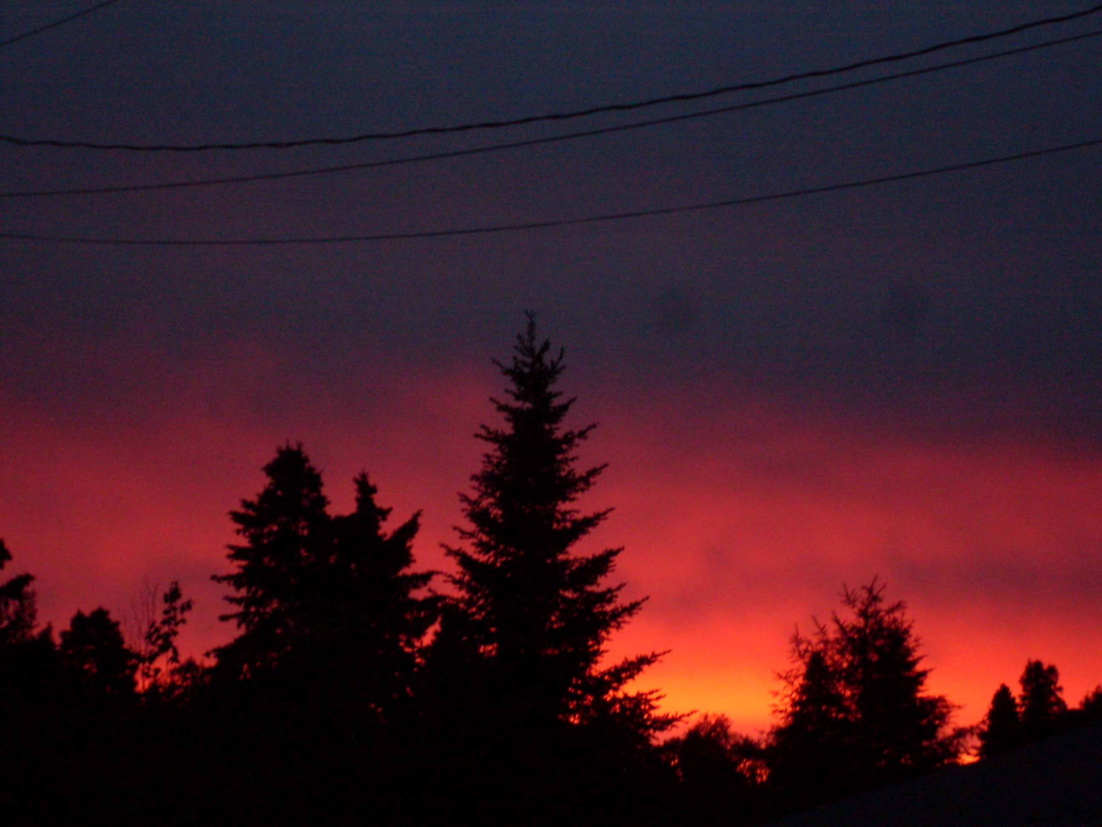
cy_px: 414
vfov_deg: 13.0
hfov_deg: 17.3
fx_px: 3629
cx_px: 551
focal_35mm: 114
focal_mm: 18.9
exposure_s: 1/60
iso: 240
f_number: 5.2
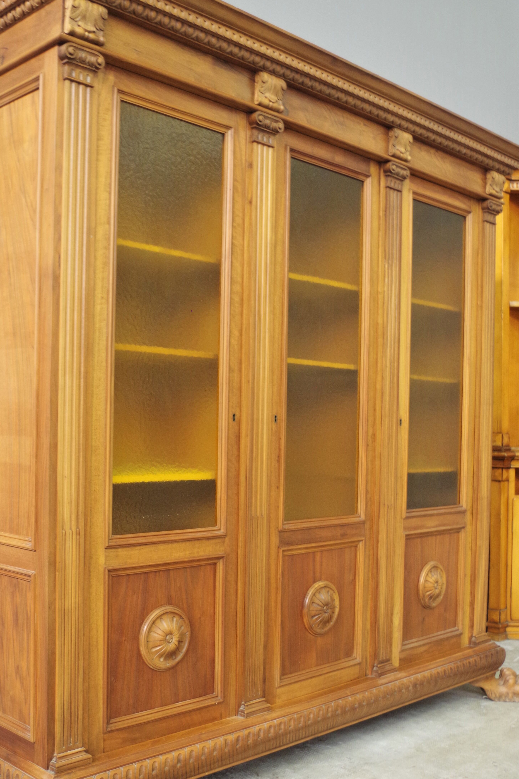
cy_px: 412
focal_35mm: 39
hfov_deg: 34.2
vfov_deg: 49.5
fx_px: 843
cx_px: 233
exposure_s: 1/10
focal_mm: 20
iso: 800
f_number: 4
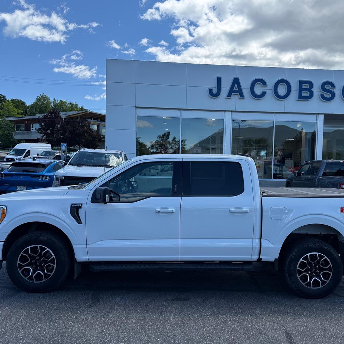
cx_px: 198
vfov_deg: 55.6
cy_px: 171
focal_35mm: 29
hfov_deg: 55.4
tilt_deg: -0.8
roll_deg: -2.6
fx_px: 326
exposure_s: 1/3279
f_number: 1.78
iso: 100
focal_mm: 6.76
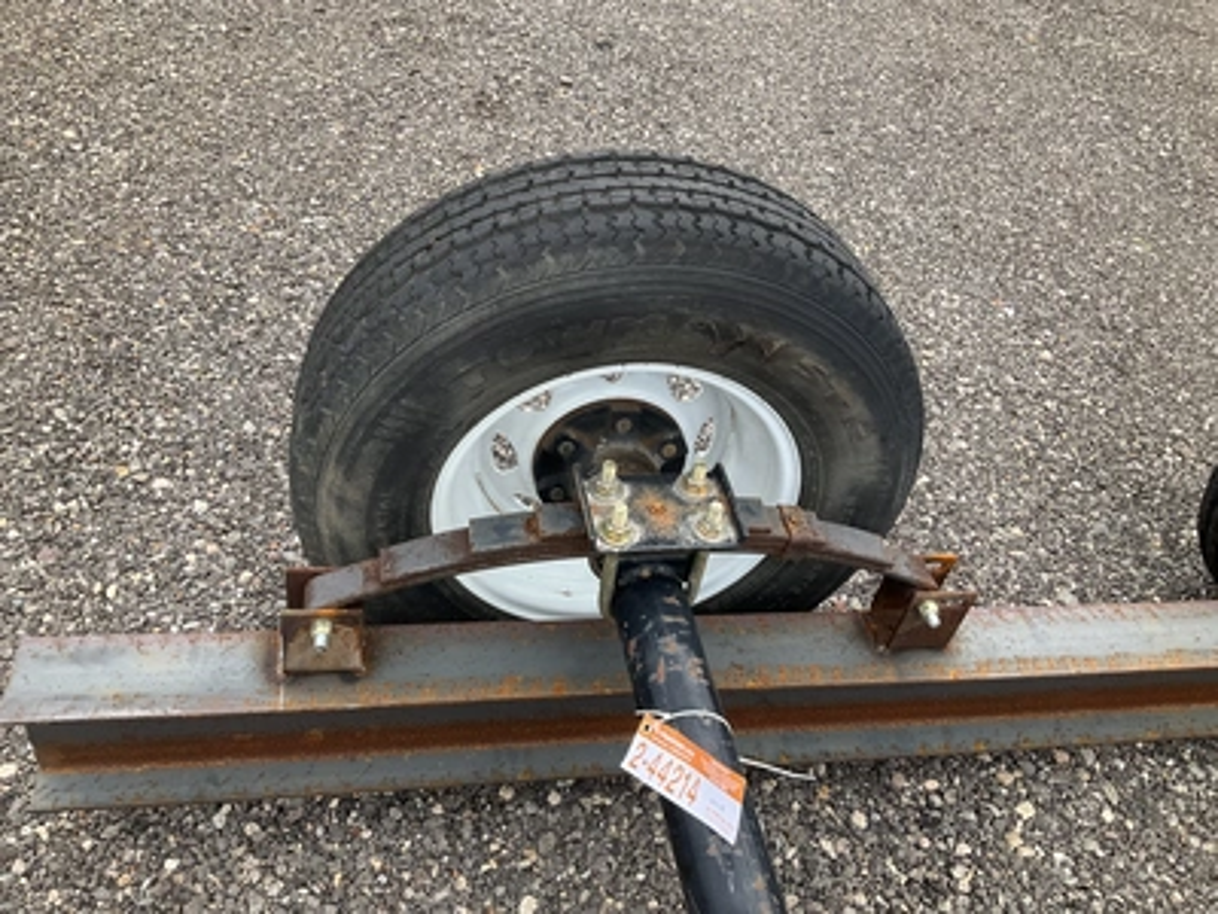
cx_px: 609
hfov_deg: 61.7
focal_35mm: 29
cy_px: 457
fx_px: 1020
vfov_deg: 48.2
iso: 25
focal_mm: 3
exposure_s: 1/529
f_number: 1.8
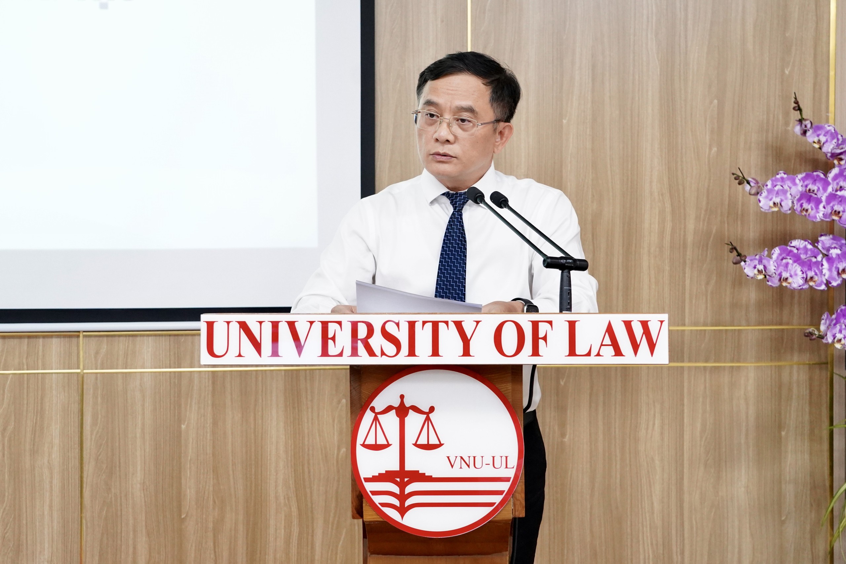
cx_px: 423
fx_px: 940
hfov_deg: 48.4
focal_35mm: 40
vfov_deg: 33.4
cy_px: 282
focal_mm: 40
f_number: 5
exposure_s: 1/160
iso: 5000
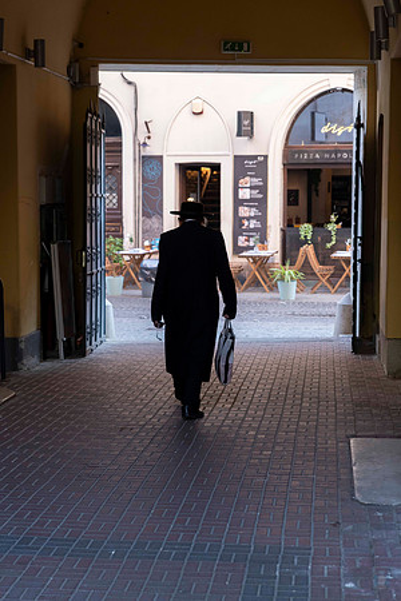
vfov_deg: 28.8
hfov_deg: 19.5
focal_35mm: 70
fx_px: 1169
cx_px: 200
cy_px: 300
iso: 1000
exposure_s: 1/160
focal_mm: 70
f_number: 4
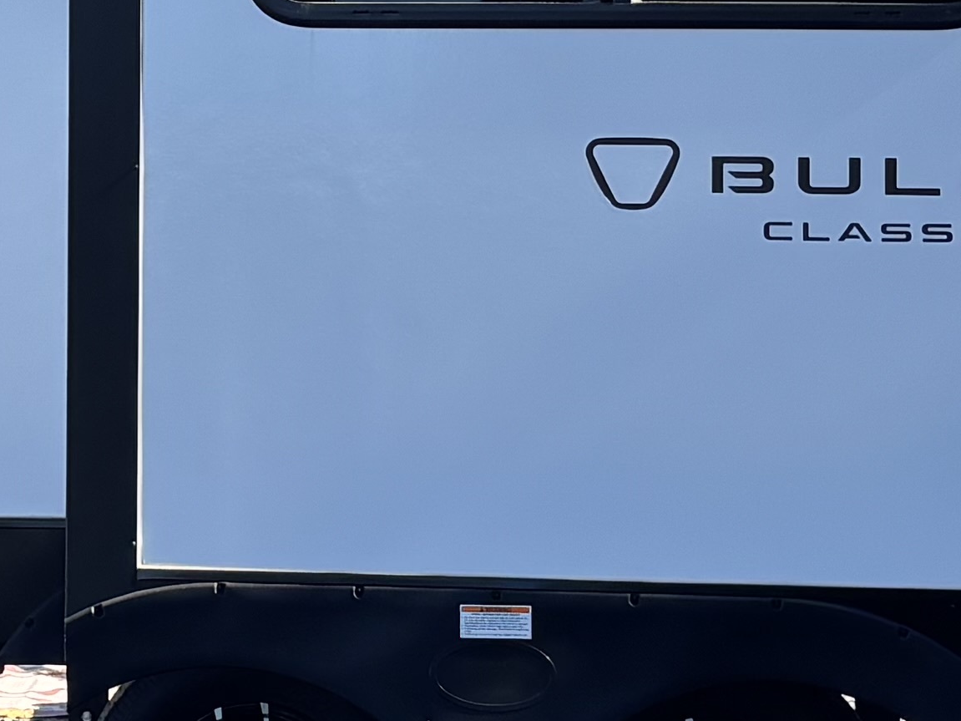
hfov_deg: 15.1
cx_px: 99
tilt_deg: +1.0
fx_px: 3581
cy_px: 44
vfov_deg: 11.4
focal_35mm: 129
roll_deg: -0.9
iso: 50
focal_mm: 5.96
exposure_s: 1/1845
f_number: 1.6
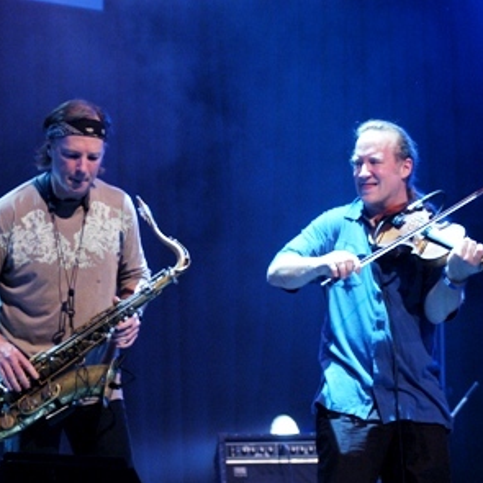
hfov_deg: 11.3
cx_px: 134
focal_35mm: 155
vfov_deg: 11.3
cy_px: 242
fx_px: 2447
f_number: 2.8
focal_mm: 80
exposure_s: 1/100
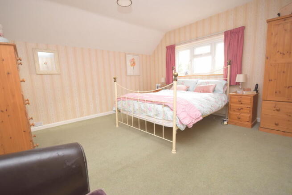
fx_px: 122
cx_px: 146
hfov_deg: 100.4
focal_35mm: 15
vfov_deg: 77.4
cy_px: 98
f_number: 4
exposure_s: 1/60
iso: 640
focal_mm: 10
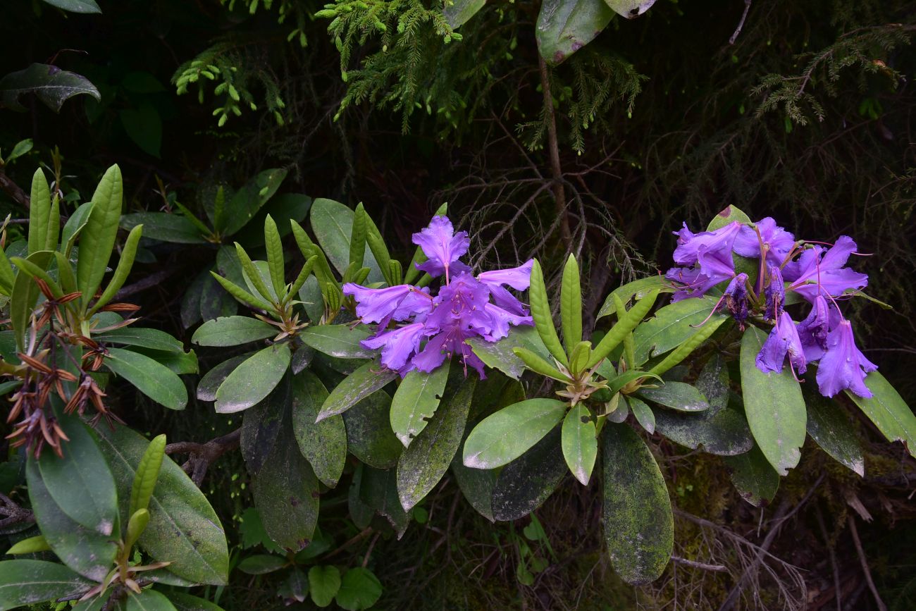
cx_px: 458
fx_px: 1272
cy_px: 306
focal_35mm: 50
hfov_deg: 39.6
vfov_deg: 27.0
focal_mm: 50
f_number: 11
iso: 320
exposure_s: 1/125
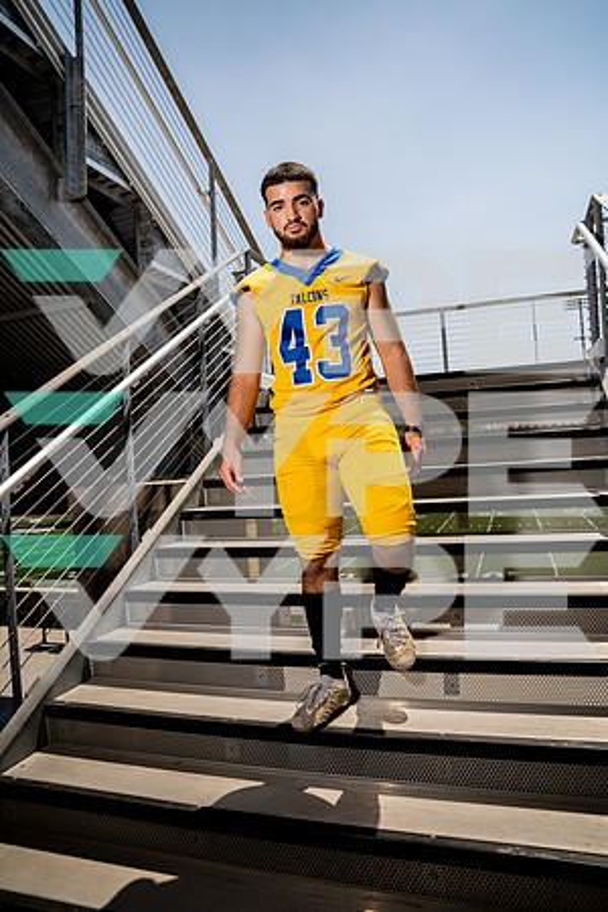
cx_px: 304
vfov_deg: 73.7
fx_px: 608
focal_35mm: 24
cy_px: 456
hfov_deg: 53.1
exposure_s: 1/250
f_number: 8
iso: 100
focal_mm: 24
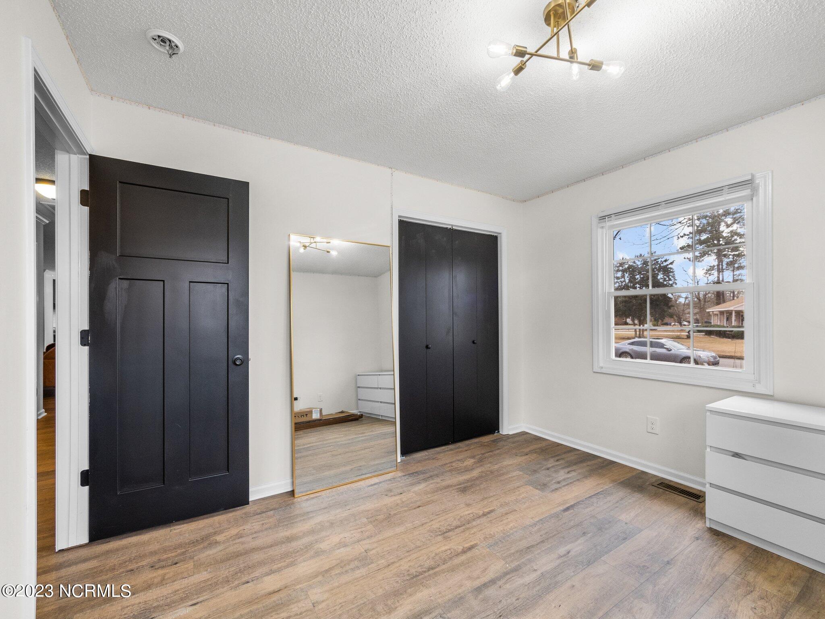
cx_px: 412
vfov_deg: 85.7
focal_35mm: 14
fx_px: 334
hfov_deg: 102.1
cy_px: 310
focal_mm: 7
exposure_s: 1/40
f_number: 4
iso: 400
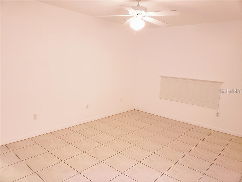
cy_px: 91
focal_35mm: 26
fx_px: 182
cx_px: 121
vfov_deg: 53.1
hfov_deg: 67.3
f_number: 2.4
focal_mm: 4.3
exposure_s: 1/24
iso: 250
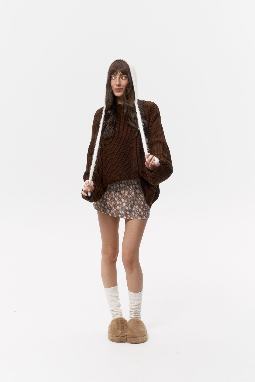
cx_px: 128
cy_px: 191
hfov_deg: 23.8
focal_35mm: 57
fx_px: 605
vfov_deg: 35.1
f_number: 7.1
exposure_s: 1/125
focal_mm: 57
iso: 100
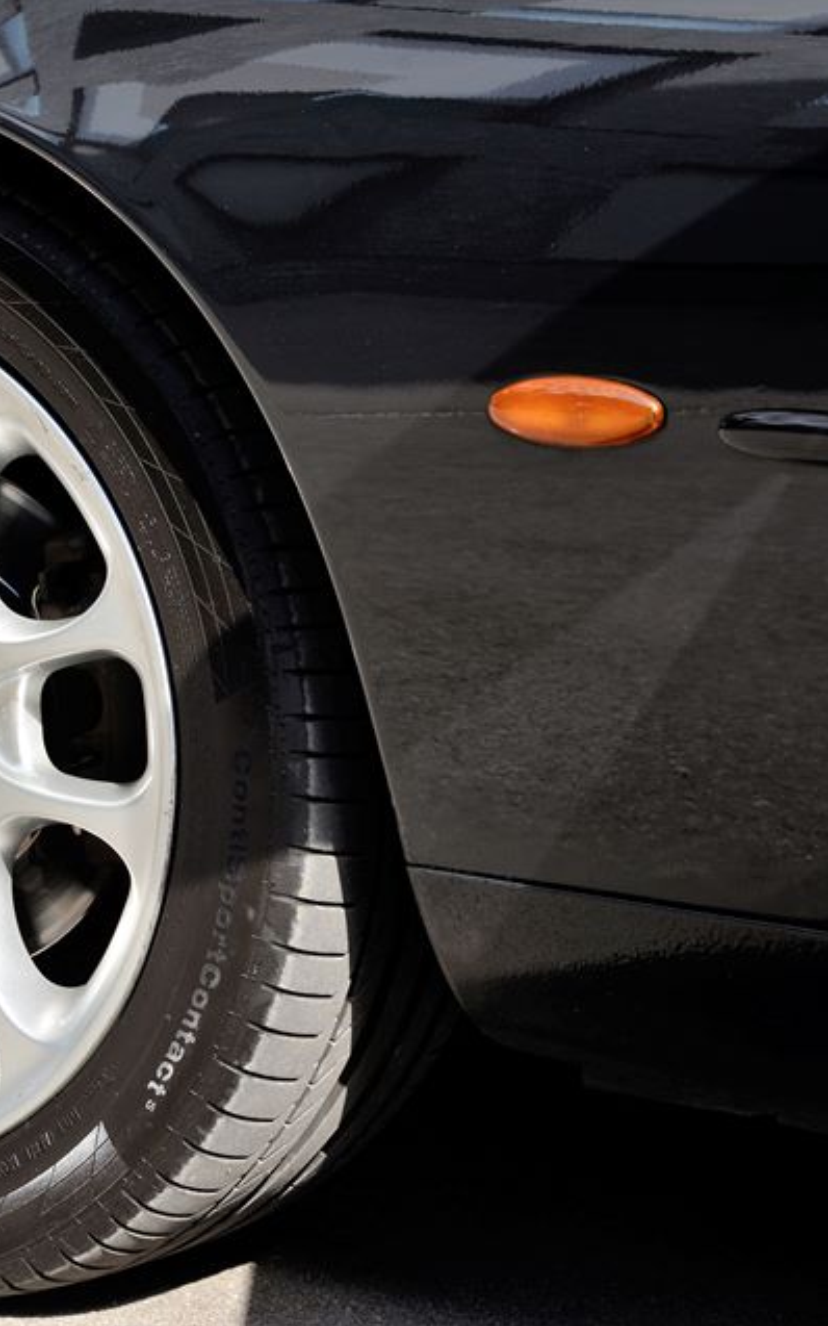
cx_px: 50
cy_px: 662
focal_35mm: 115
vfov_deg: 18.1
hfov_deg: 11.3
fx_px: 4153
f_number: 8
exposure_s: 1/200
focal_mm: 75
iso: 250
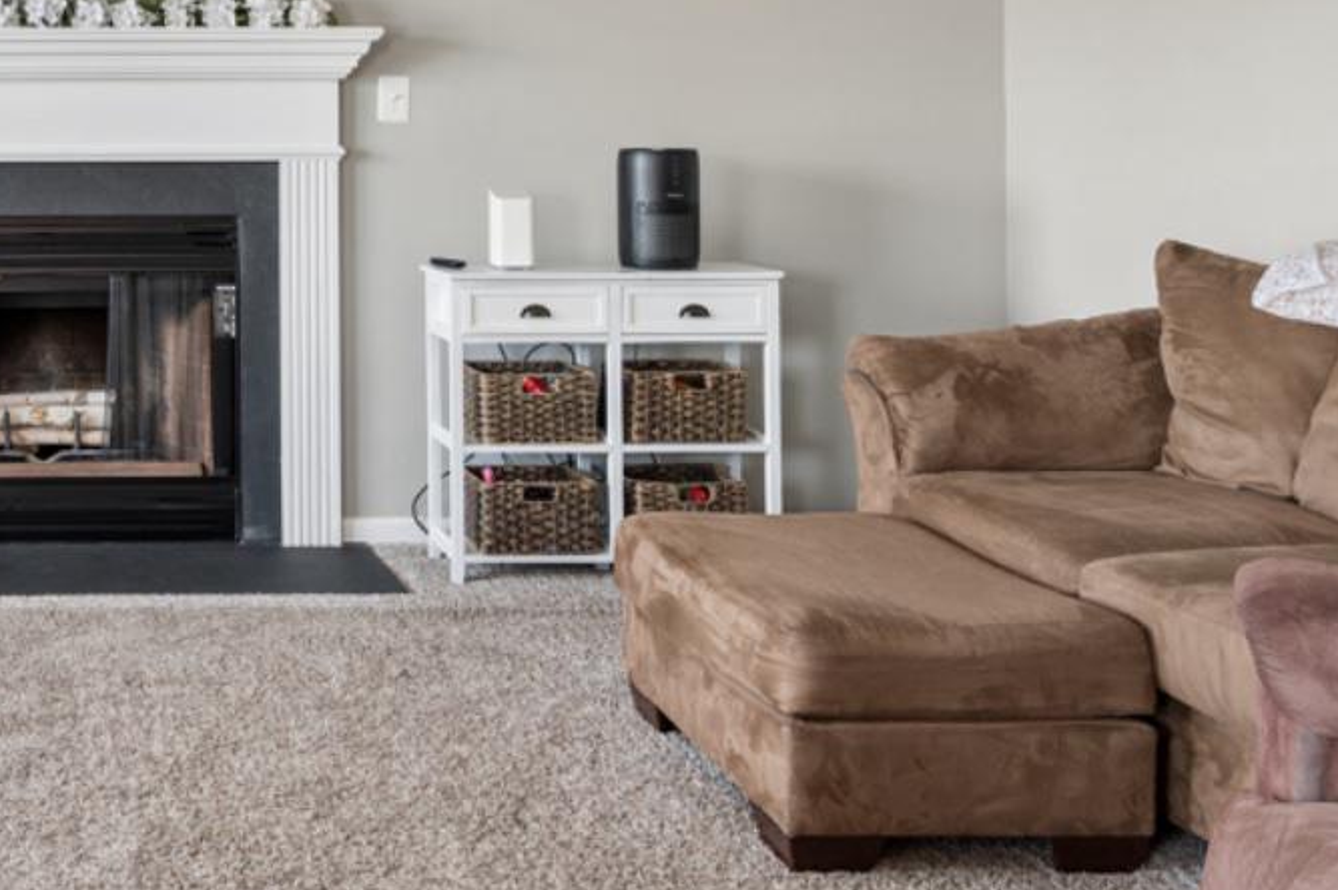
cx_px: 42
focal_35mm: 43
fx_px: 1597
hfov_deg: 40.6
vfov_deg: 29.9
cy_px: 99
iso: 320
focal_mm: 14
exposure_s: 1/25
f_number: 7.1
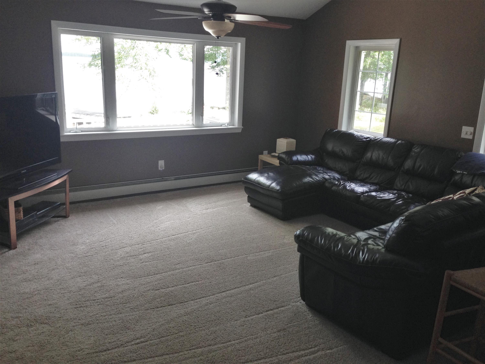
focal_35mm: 33
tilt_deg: -15.1
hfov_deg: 55.4
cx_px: 242
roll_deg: -2.0
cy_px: 182
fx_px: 462
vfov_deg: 42.9
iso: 80
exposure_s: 1/120
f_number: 2.4
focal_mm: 4.12
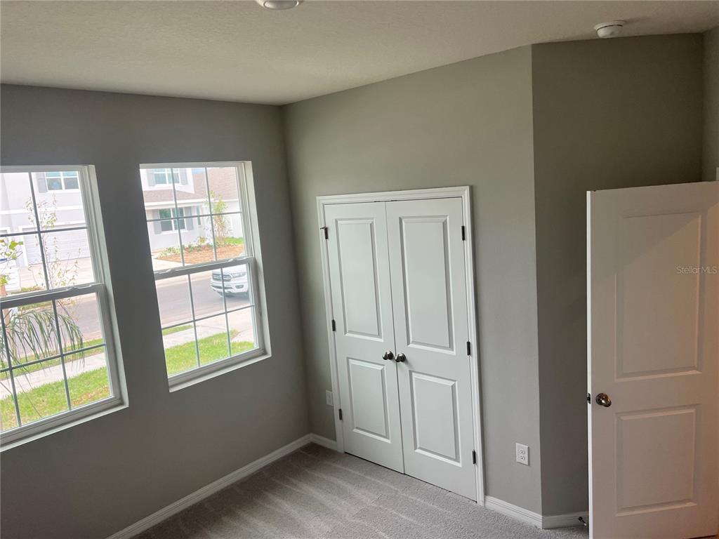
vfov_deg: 53.1
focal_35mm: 26
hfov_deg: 67.3
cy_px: 270
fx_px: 540
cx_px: 360
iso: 100
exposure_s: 1/120
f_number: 1.5
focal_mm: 5.7
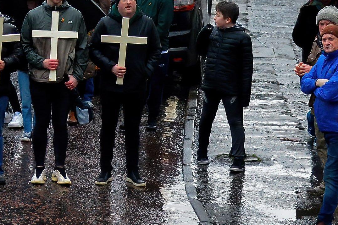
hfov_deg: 7.5
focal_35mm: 269
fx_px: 2525
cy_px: -65
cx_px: -207
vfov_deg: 5.1
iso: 8000
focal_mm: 80
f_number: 4.5
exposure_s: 1/1000
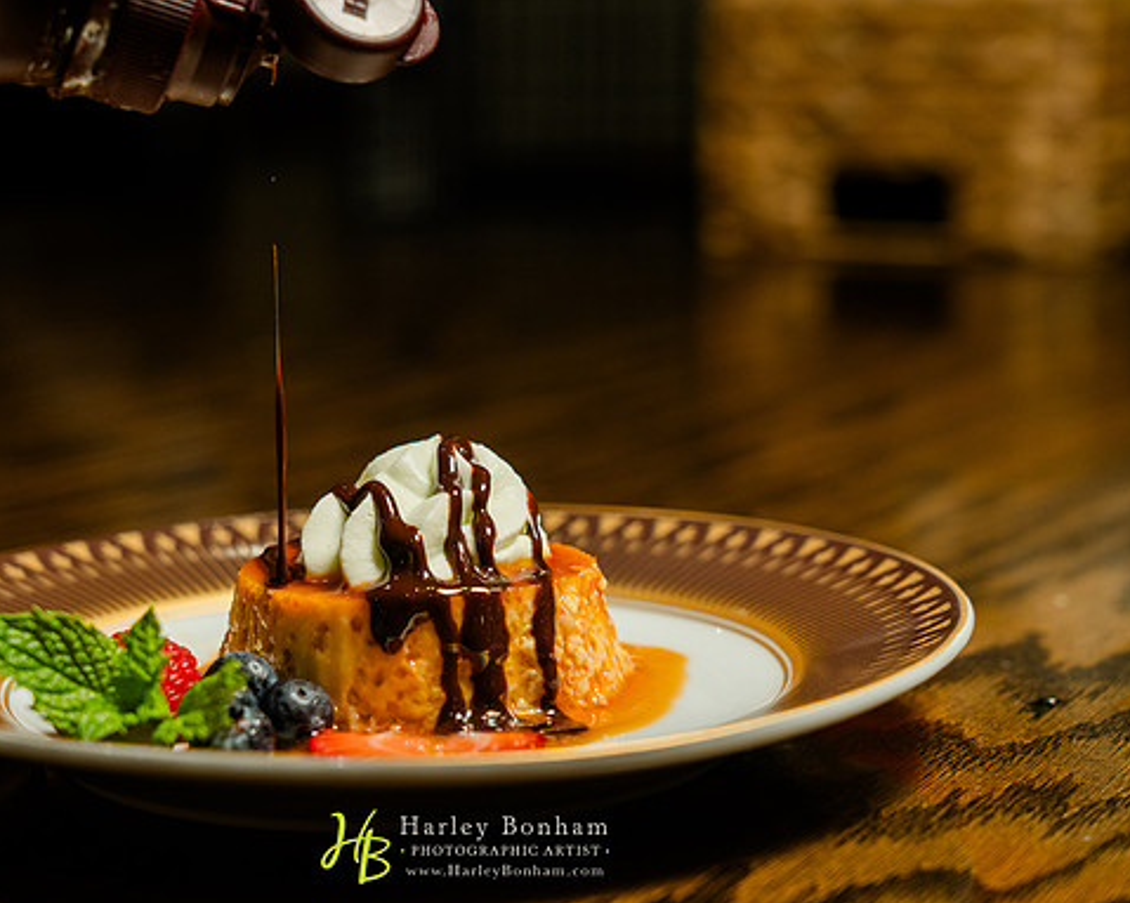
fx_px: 2775
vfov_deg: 18.5
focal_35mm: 83
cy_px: 454
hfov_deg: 23.0
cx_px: 467
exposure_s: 1/160
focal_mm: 73
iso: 500
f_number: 5.6
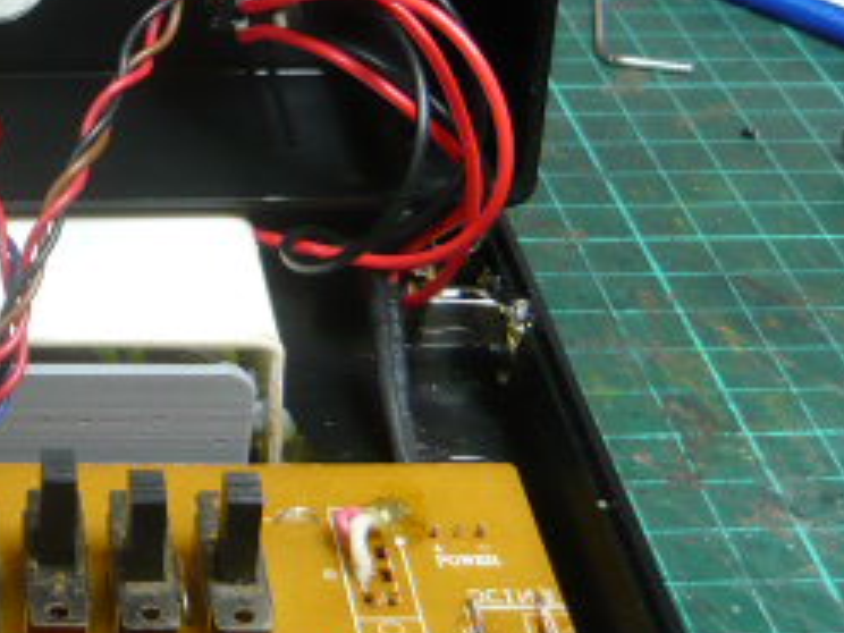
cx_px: -228
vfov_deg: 17.2
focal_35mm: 85
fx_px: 2072
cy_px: 82
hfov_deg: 21.1
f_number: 2.8
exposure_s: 1/30
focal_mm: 5.5
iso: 200
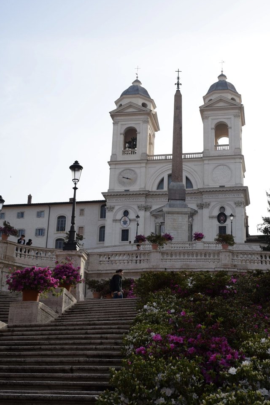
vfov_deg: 36.2
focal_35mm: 55
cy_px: 226
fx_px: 619
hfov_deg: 24.5
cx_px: 188
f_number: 4.5
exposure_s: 1/3200
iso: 500
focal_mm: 22
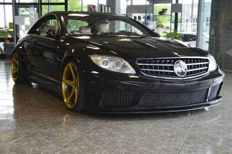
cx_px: 116
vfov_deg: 25.7
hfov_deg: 37.9
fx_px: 338
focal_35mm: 52
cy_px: 77
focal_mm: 35
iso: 500
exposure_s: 1/15
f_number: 6.3
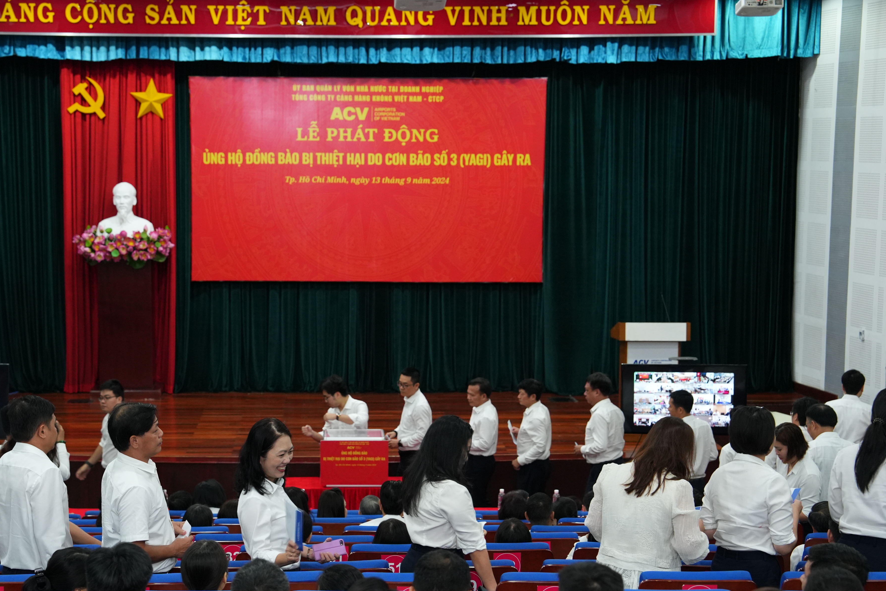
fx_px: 1723
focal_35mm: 70
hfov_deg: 28.8
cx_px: 345
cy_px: 342
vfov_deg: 19.4
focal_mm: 54
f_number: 3.5
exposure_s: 1/160
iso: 2500
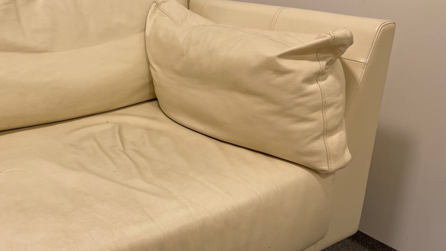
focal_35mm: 39
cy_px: 108
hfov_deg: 50.7
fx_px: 461
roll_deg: -1.1
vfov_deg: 30.4
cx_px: 151
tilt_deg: -20.6
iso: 125
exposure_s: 1/100
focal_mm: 5.1
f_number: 1.6
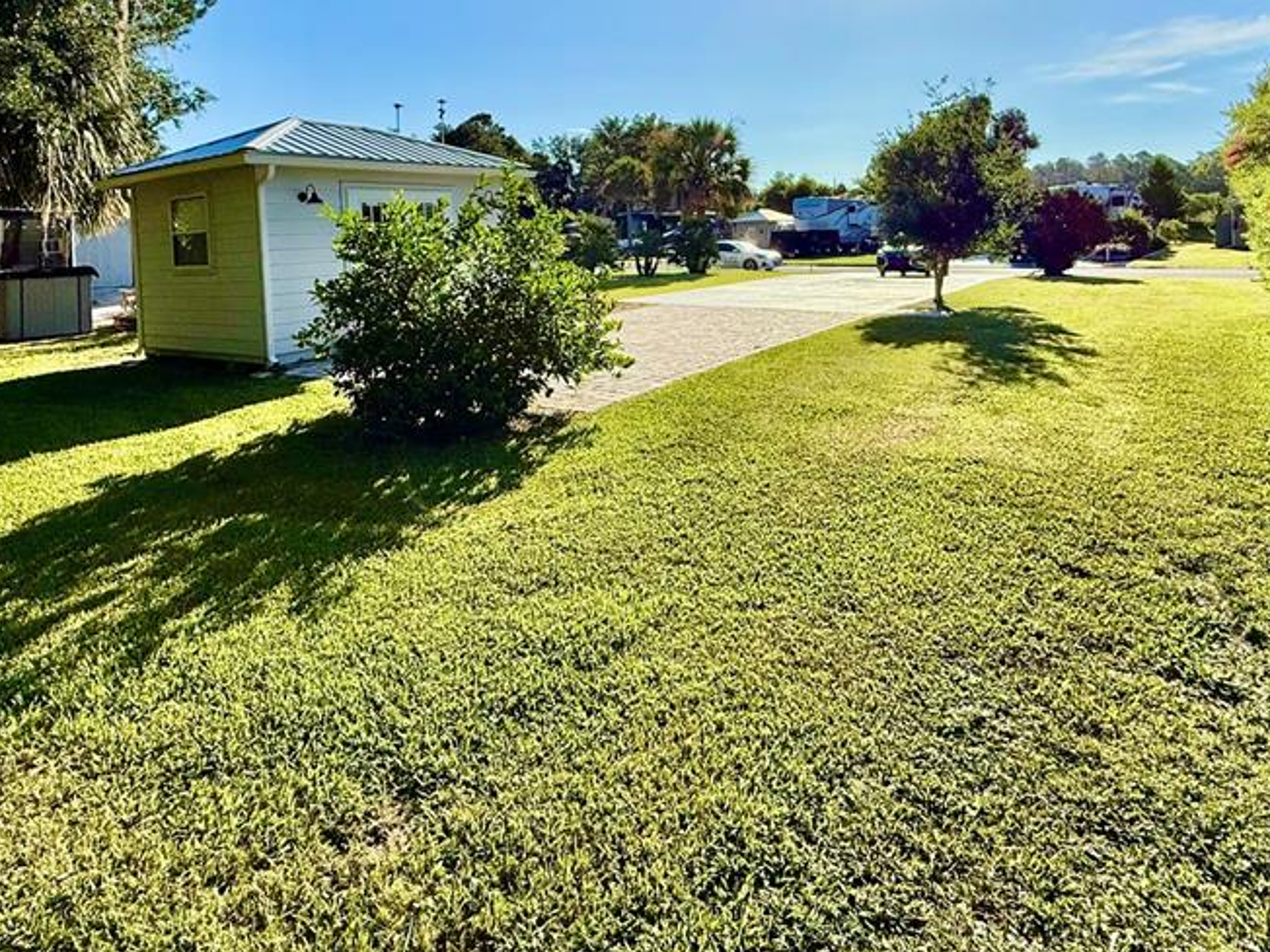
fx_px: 807
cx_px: 612
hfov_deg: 76.4
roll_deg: +1.8
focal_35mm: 22
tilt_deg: +0.5
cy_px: 249
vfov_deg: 58.2
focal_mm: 2.22
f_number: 2.2
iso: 50
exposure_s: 1/4762
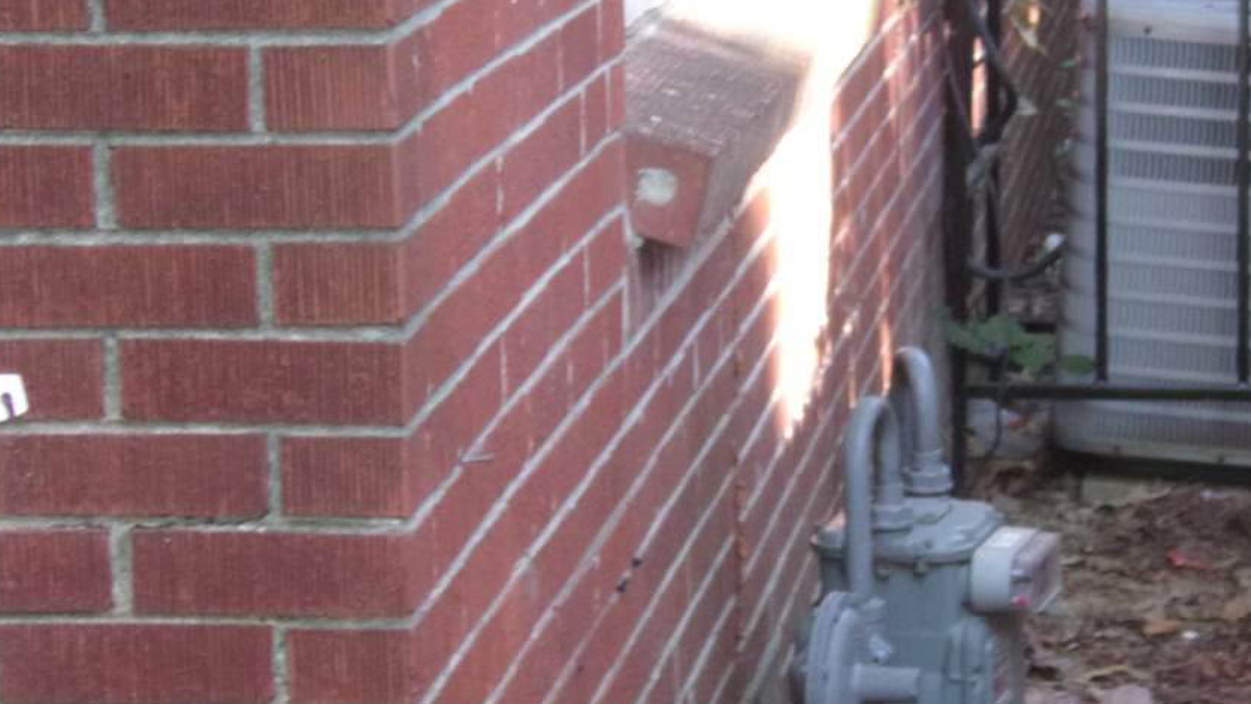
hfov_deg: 14.8
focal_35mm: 145
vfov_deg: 8.4
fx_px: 4810
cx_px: 865
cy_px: 235
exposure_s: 1/34
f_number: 5.6
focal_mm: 15.6
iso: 331
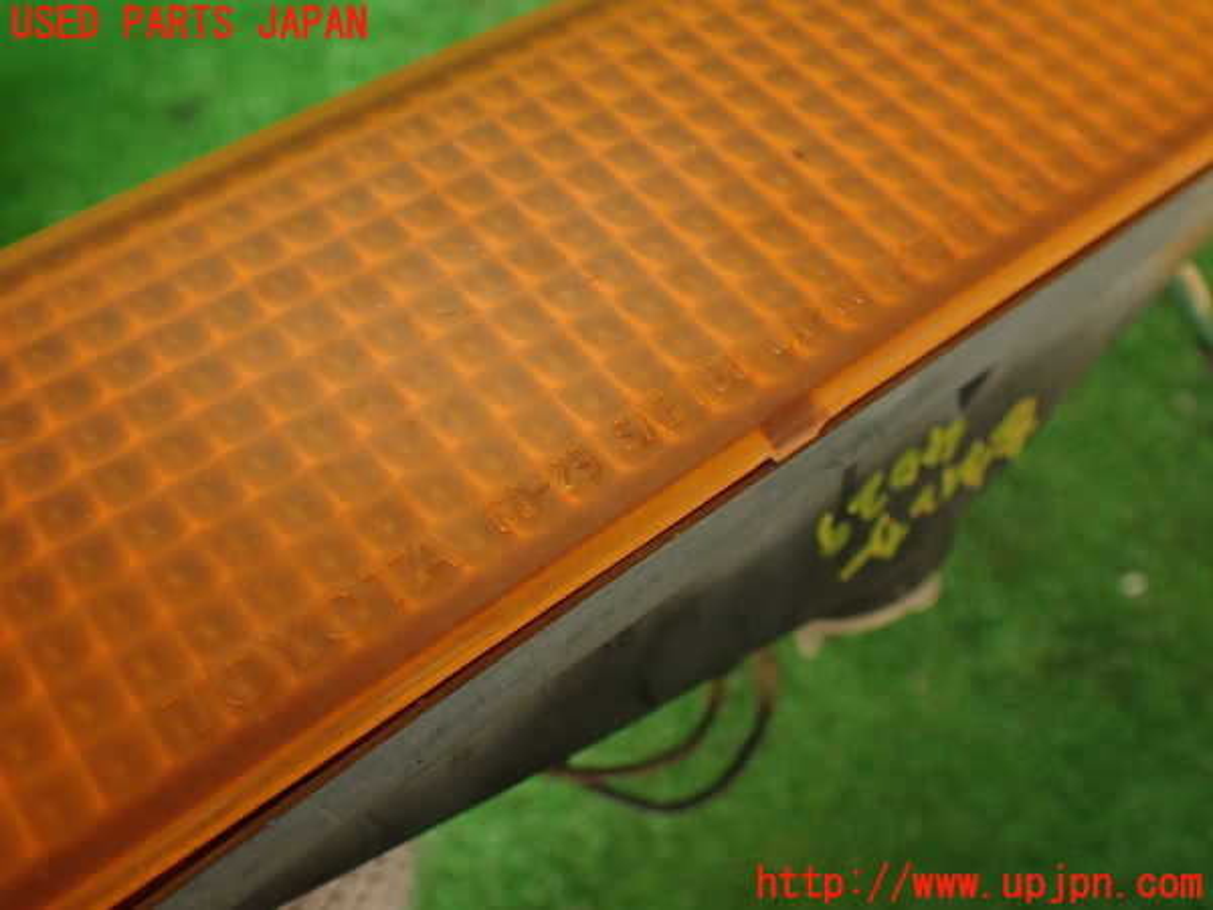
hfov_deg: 60.0
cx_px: 606
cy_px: 455
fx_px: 1051
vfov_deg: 46.8
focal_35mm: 30
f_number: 2.3
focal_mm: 5.4
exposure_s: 1/60
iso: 160
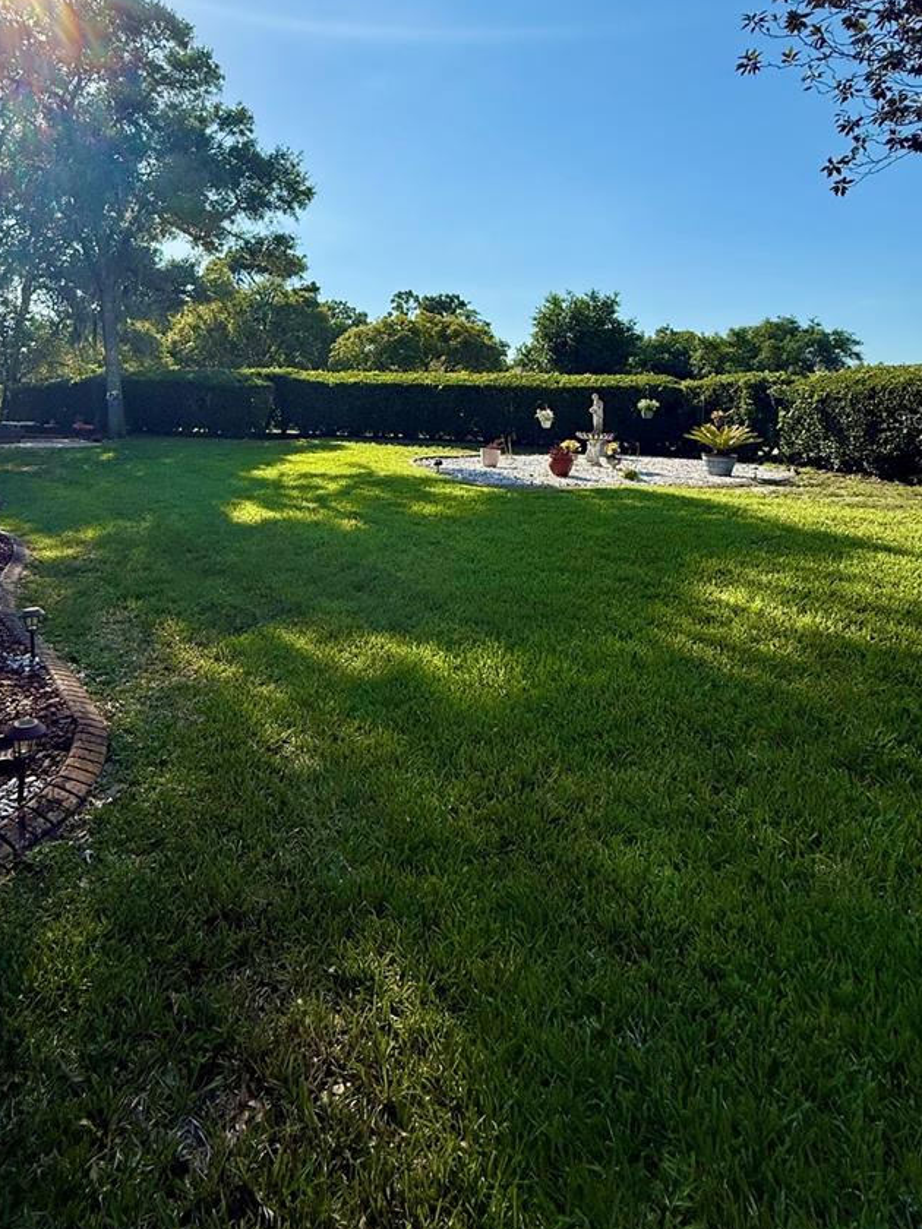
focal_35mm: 20
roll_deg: -1.1
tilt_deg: +0.8
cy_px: 418
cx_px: 340
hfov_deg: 64.9
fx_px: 710
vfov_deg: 79.3
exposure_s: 1/2841
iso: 50
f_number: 2.2
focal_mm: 2.22
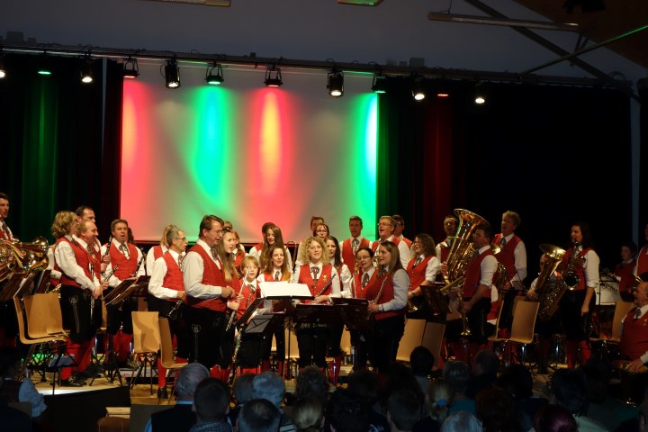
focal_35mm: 63
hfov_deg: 31.9
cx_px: 324
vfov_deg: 21.6
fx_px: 1134
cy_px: 216
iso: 800
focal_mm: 23.27
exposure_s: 1/60
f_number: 3.5
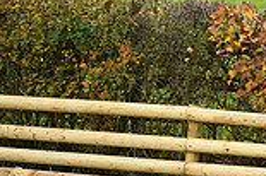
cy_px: -7
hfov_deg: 2.7
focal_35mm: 749
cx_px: 469
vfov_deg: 1.8
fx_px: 5528
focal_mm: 200
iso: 1250
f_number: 5
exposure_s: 1/1000
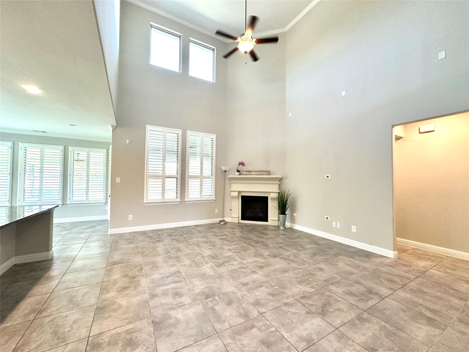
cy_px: 176
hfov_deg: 102.1
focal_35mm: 14
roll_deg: -0.4
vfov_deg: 85.7
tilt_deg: +1.0
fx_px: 190
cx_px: 234
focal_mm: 2.22
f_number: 2.2
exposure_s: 1/120
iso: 320
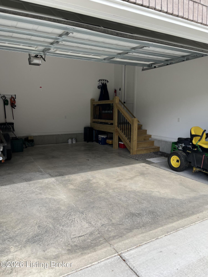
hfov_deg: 53.0
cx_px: 104
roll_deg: -0.9
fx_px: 208
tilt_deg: -9.6
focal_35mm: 26
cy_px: 138
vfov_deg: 67.3
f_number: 1.6
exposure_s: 1/943
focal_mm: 5.1
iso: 50
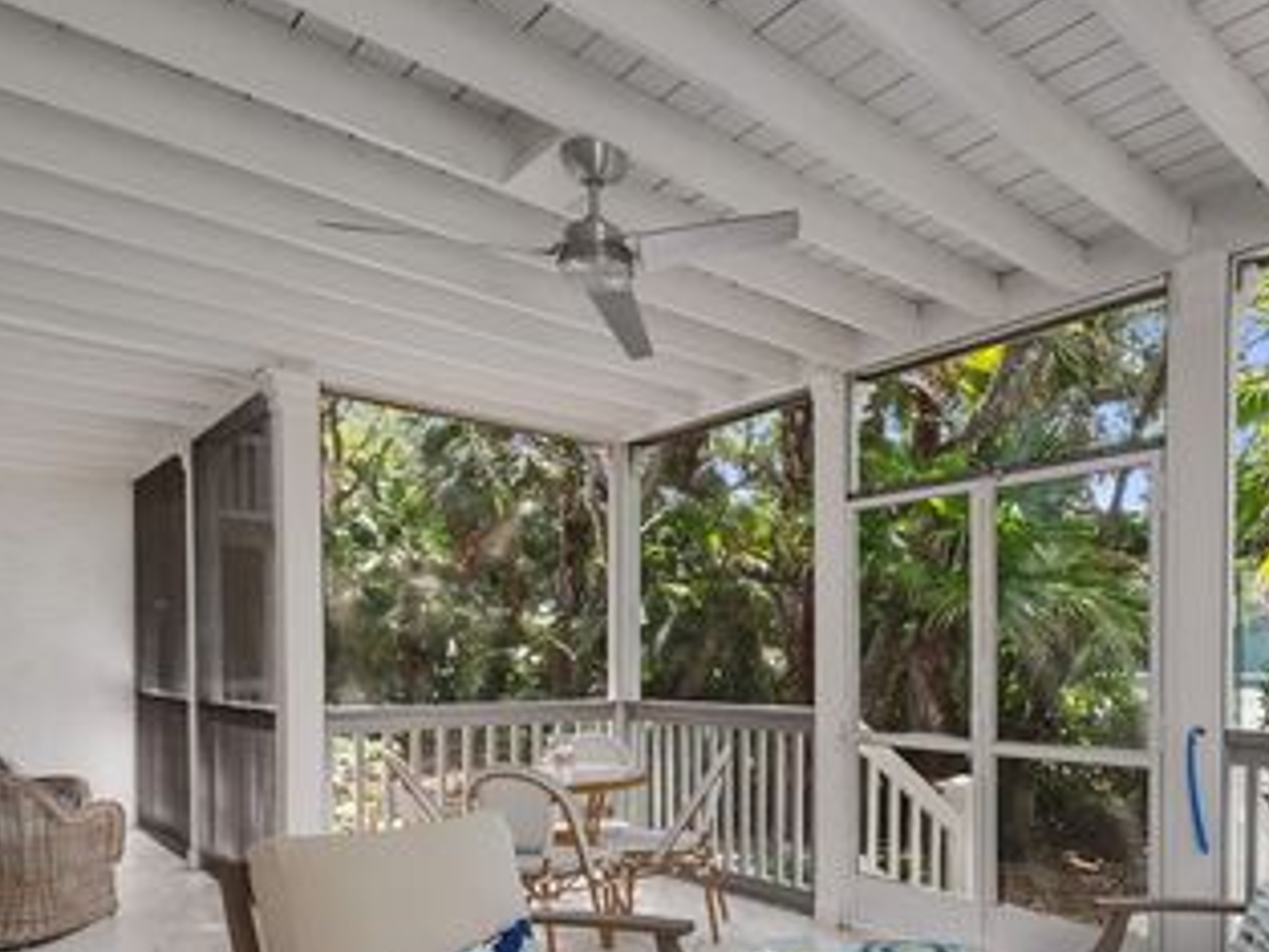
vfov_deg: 57.8
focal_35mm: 23
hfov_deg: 71.1
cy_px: 622
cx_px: 876
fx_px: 843
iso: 320
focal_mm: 10
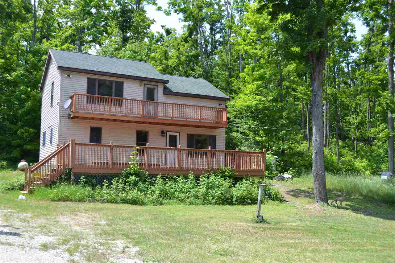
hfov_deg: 53.1
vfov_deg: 36.9
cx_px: 198
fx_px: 395
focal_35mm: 36
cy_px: 132
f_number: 6.3
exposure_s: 1/160
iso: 100
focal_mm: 24
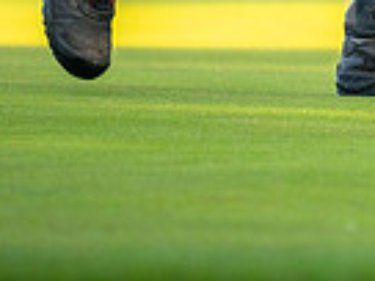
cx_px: 700
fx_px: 13292
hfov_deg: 1.6
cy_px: -150
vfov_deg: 1.2
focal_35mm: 1227
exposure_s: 1/800
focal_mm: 300
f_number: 5
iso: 640
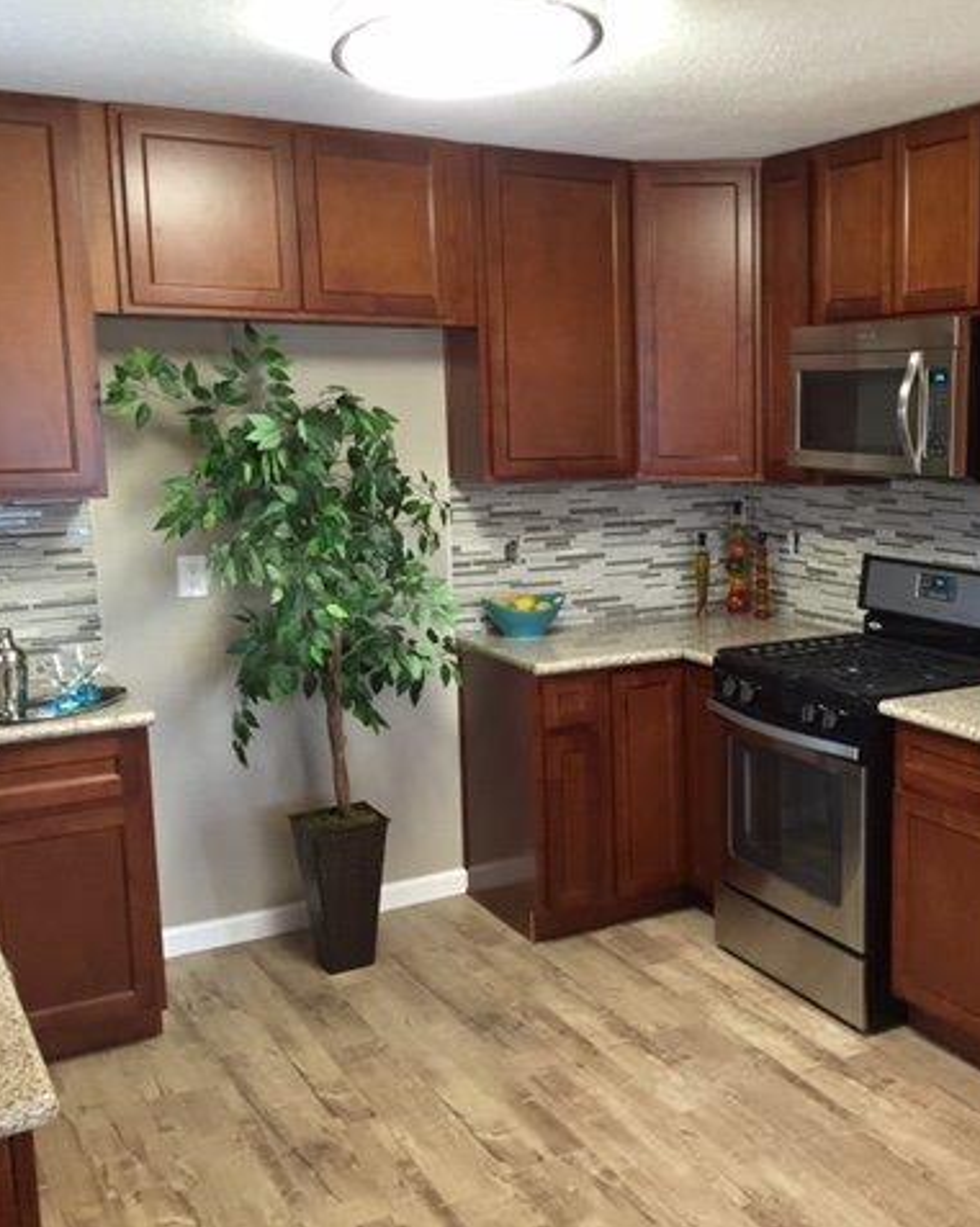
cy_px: 612
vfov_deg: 48.0
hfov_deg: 37.5
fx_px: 1379
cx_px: 803
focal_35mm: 38
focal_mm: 4.15
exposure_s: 1/30
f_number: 2.2
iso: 160
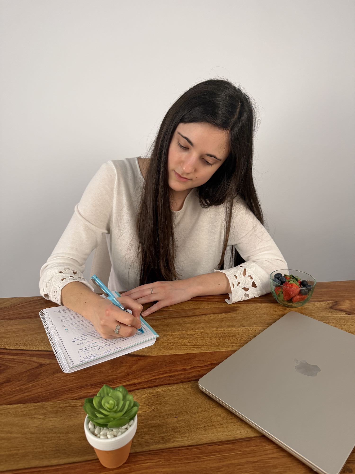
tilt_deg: -19.2
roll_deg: -0.8
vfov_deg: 71.6
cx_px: 178
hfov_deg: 56.8
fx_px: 328
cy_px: 237
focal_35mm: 24
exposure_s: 1/60
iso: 400
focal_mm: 6.76
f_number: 1.78
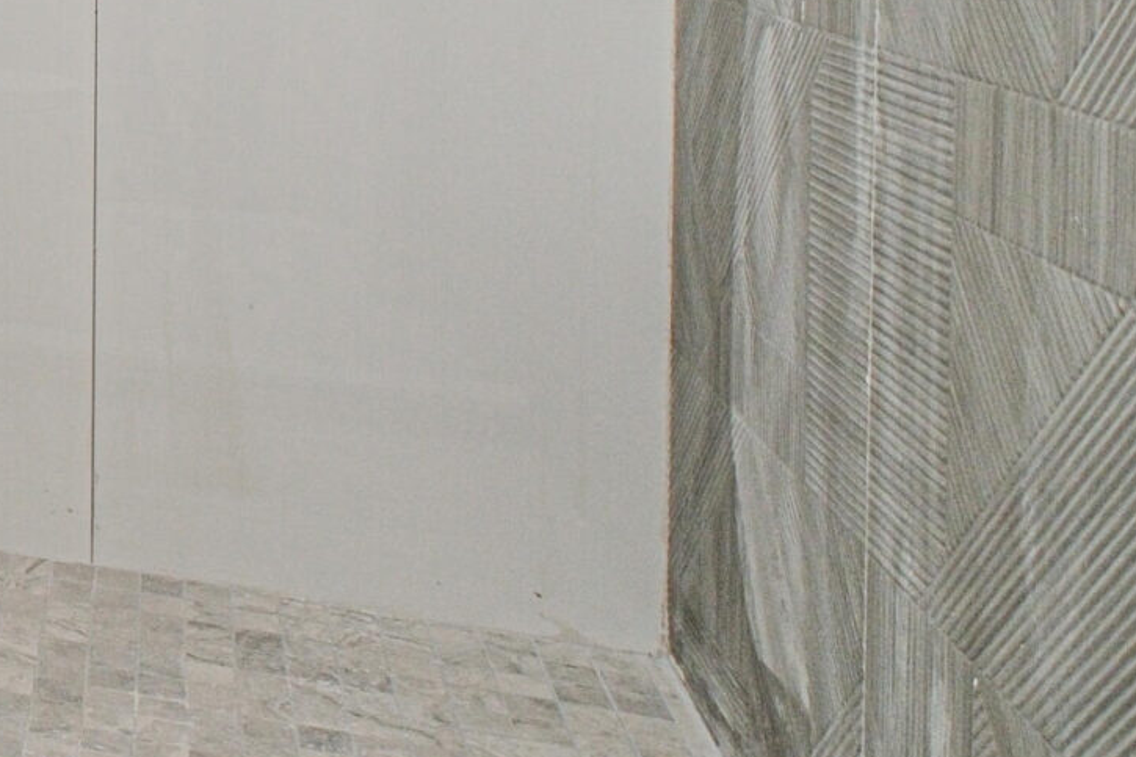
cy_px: -114
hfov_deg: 25.1
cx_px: -686
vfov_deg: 23.6
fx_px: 1672
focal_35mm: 53
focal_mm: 10
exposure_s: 1/60
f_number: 7.1
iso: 640
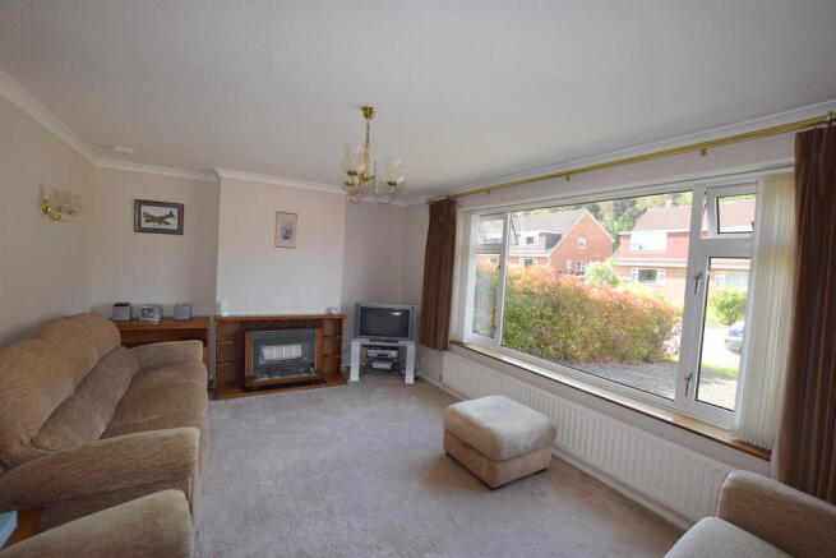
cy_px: 279
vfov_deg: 77.4
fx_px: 348
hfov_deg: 100.4
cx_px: 418
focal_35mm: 15
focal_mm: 10
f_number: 5.6
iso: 320
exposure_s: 1/125
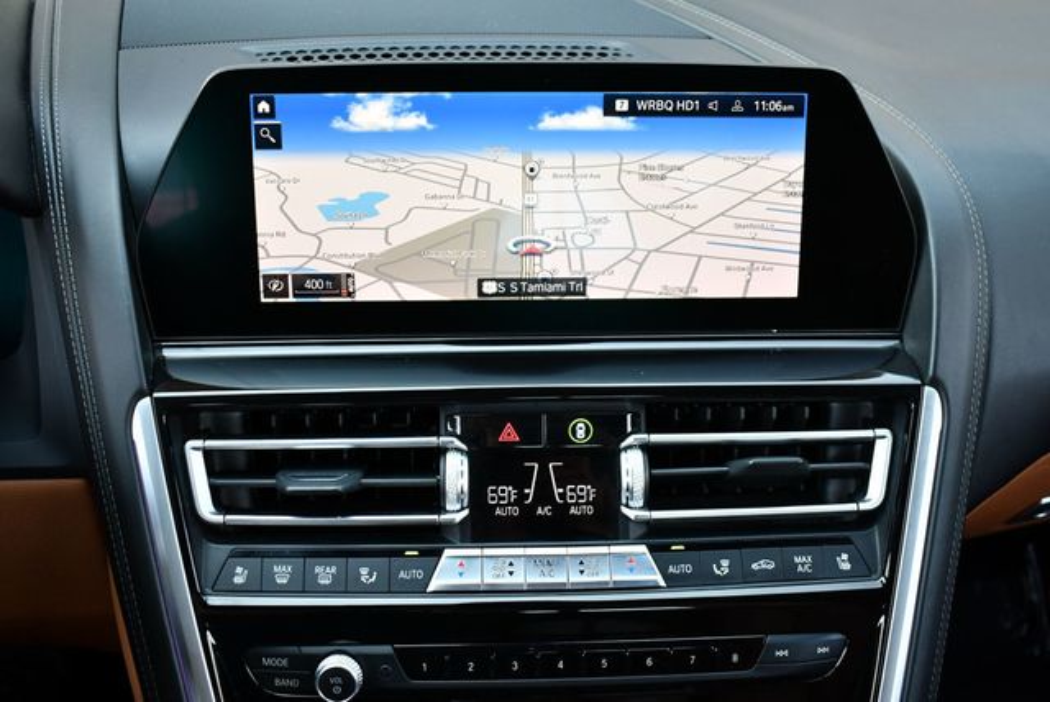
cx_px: 525
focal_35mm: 36
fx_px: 1051
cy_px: 351
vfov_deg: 36.9
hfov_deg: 53.1
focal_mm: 18
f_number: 3.5
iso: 720
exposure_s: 1/250
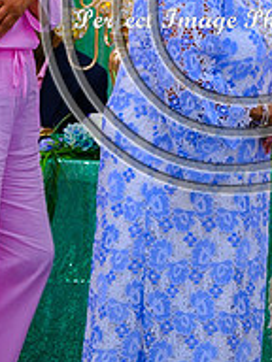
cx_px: 230
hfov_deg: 6.3
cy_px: 19
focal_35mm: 237
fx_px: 2483
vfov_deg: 8.3
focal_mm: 70
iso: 400
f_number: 2.8
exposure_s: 1/100
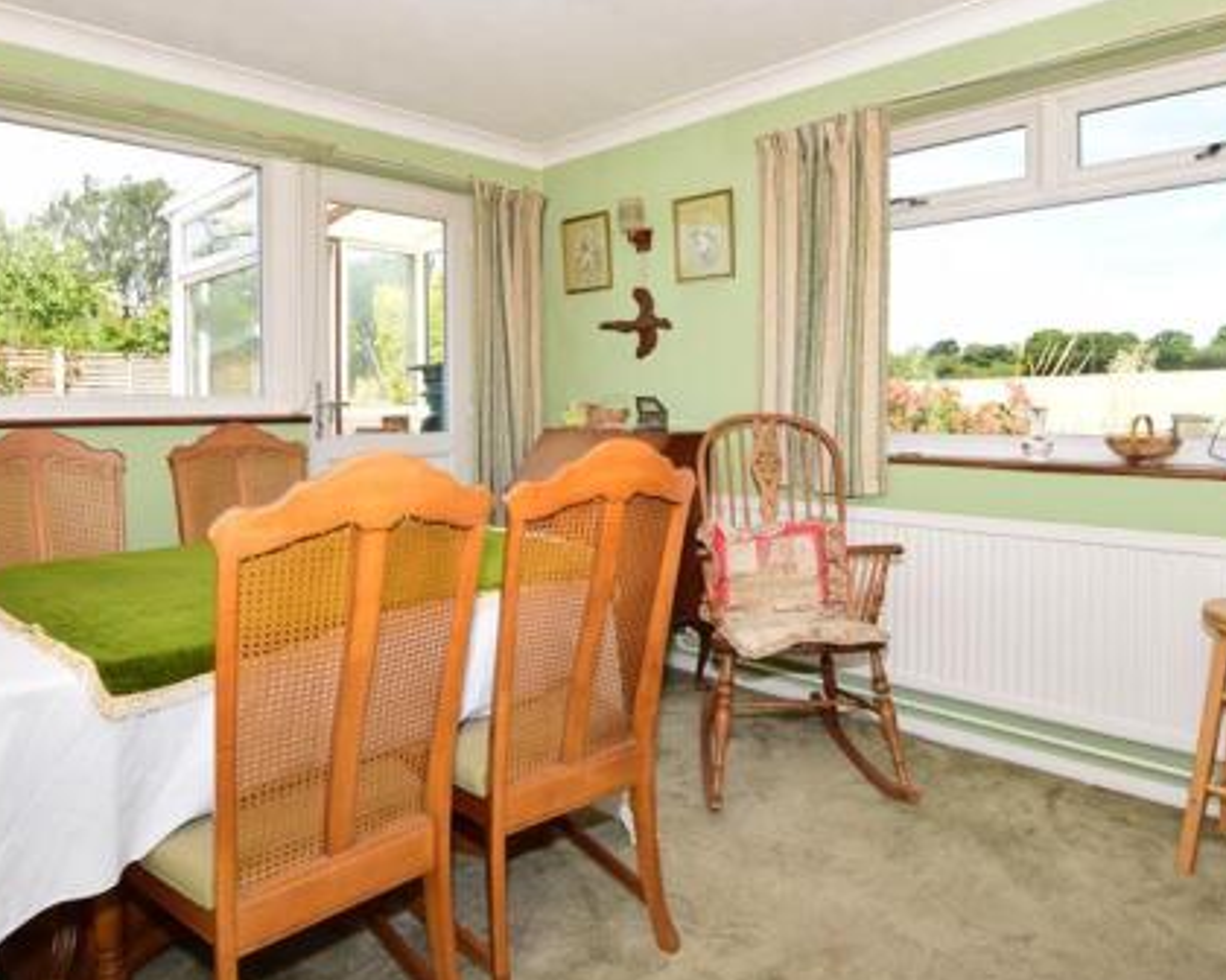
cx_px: 636
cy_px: 395
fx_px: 798
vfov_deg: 62.6
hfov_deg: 75.0
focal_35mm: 22
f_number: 8
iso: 400
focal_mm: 10
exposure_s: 1/200
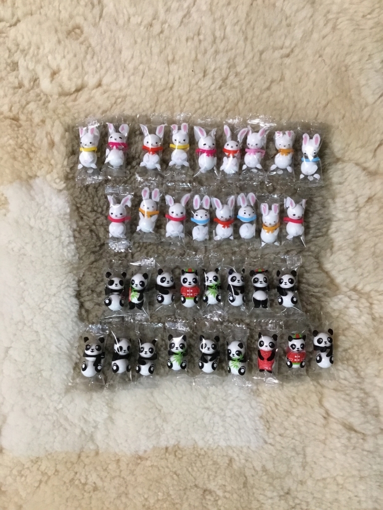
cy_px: 255
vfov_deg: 58.4
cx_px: 192
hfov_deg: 45.4
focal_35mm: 31
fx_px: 457
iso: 200
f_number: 2.4
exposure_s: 1/30
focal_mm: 3.3
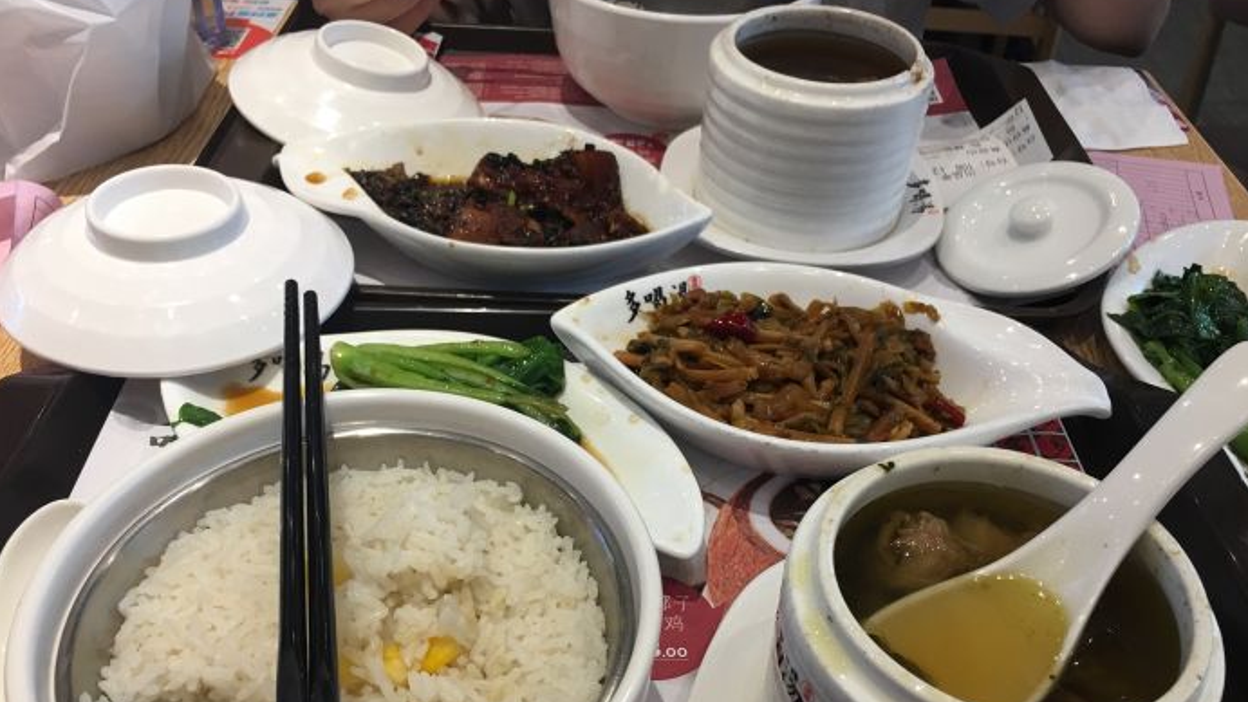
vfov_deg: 36.4
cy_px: 447
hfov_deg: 61.0
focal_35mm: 32
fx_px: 1059
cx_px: 627
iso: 40
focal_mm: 4.15
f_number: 2.2
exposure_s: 1/33
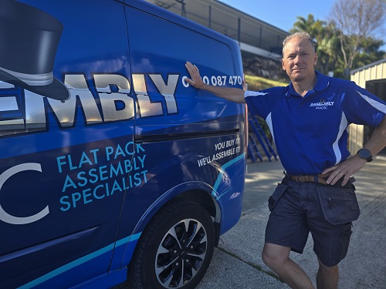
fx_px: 256
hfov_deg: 73.9
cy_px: 144
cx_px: 193
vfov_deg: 58.9
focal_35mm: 23
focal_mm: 6.3
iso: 12
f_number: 1.7
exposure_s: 1/210
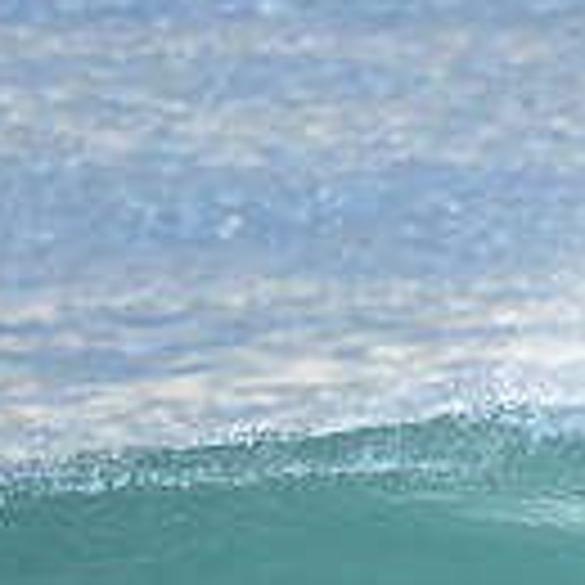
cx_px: 1143
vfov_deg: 0.6
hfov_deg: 0.6
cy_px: 713
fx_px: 57876
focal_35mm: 3027
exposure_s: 1/2500
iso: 1600
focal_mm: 800
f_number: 6.3
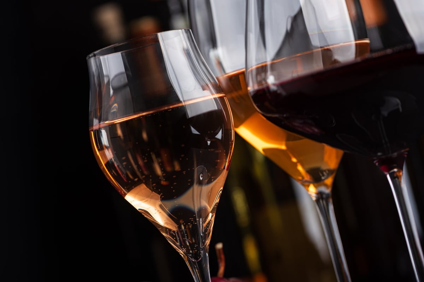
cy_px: 141
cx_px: 212
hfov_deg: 19.5
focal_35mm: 105
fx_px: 1237
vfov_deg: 13.0
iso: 100
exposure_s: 1/125
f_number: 8
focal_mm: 105
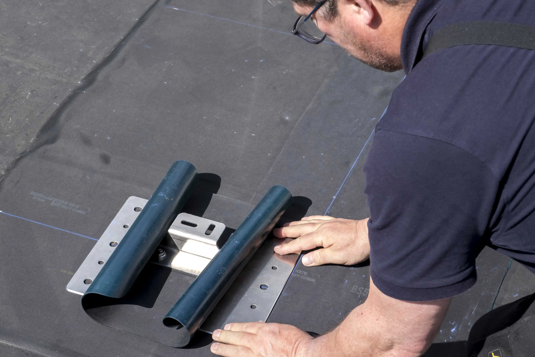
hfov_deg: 24.5
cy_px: 178
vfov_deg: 16.5
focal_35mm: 83
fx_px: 1233
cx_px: 268
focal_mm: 55
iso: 800
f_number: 11
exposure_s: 1/420
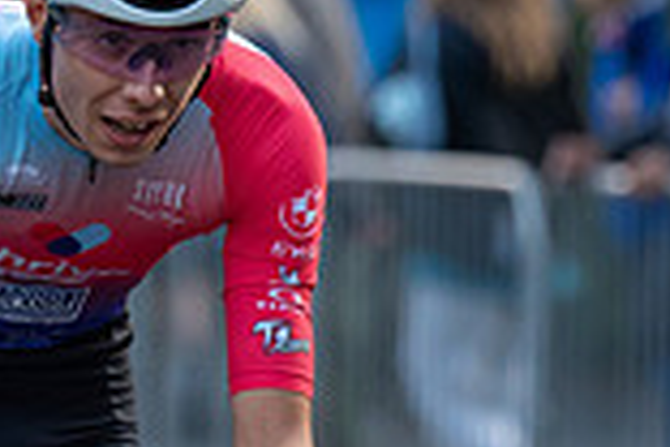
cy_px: 130
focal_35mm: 744
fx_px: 13846
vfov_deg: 1.8
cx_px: -18
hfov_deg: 2.8
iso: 1250
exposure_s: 1/1000
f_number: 2.8
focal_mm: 152
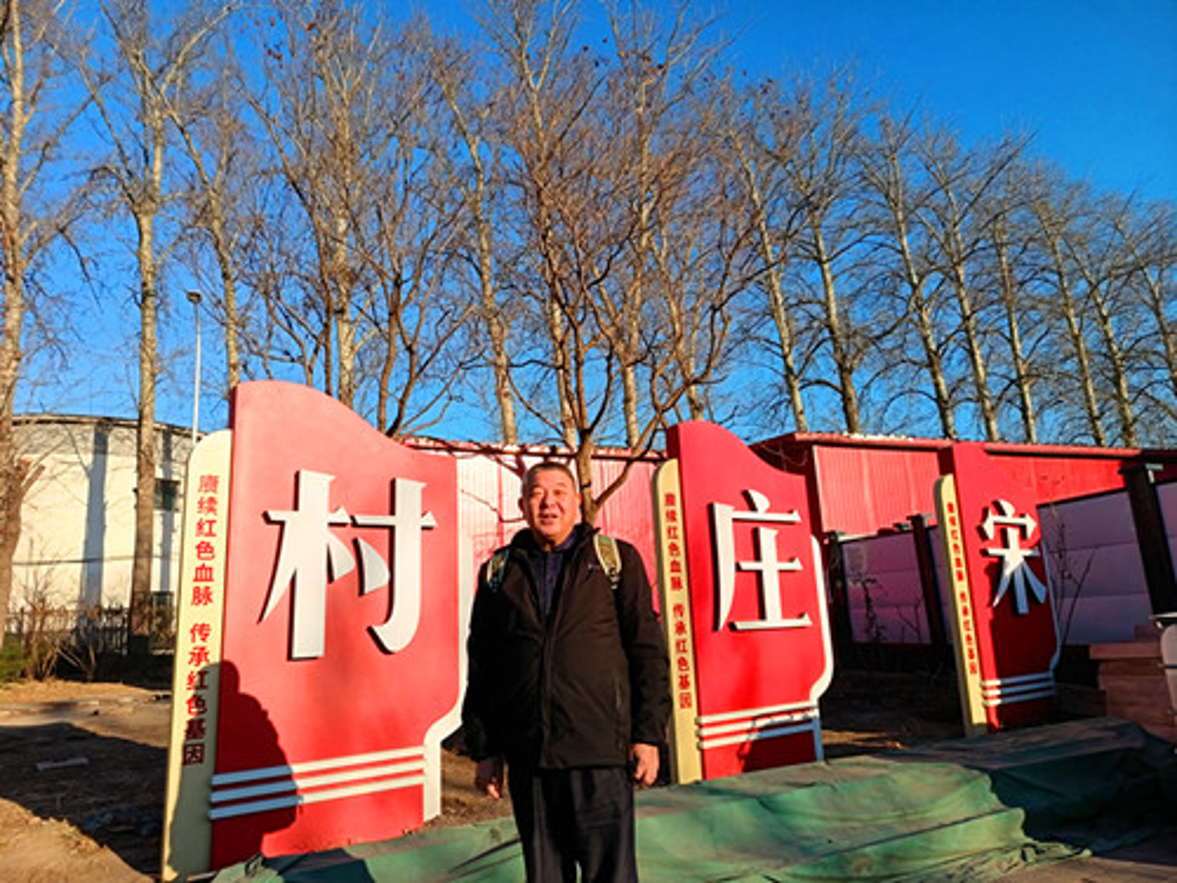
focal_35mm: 24
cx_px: 588
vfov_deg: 56.8
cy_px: 442
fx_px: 816
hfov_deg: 71.6
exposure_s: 1/362
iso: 100
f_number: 1.75
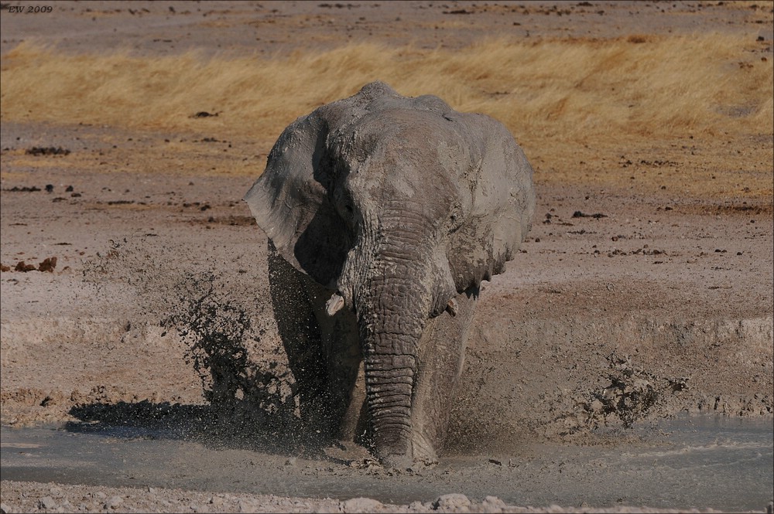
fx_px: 9667
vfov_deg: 3.0
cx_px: 387
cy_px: 257
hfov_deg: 4.6
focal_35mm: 450
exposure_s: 1/1600
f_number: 8
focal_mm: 300
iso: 200
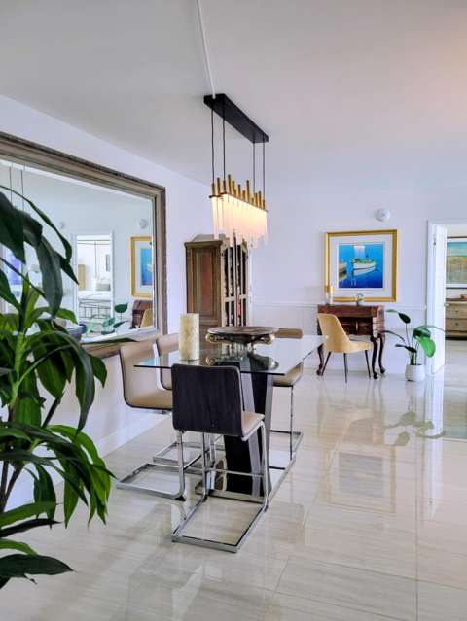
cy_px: 310
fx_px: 467
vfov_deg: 67.3
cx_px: 234
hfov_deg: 53.1
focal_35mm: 26
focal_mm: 5.4
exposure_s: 1/60
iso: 200
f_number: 1.8
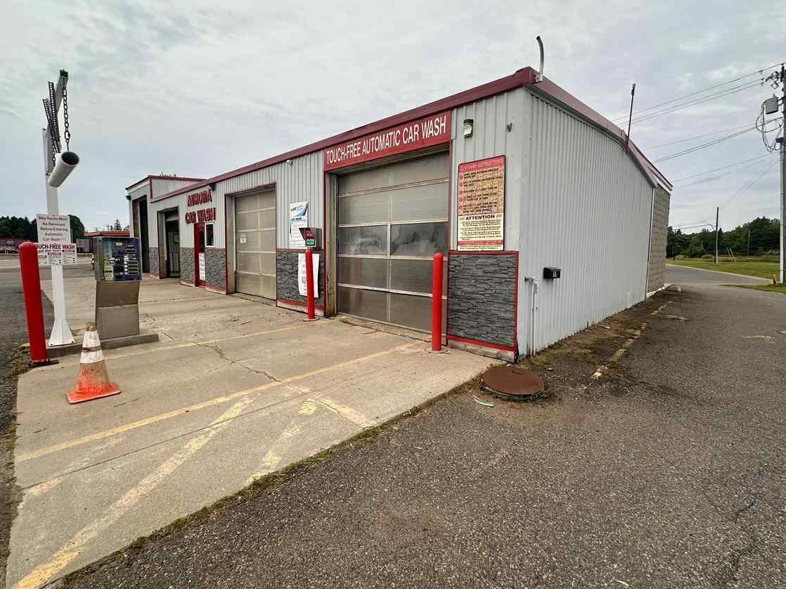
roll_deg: -2.3
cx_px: 399
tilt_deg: -4.7
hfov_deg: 94.5
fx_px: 363
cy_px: 280
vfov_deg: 78.1
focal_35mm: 16
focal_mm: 2.22
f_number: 2.2
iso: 50
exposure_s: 1/1795
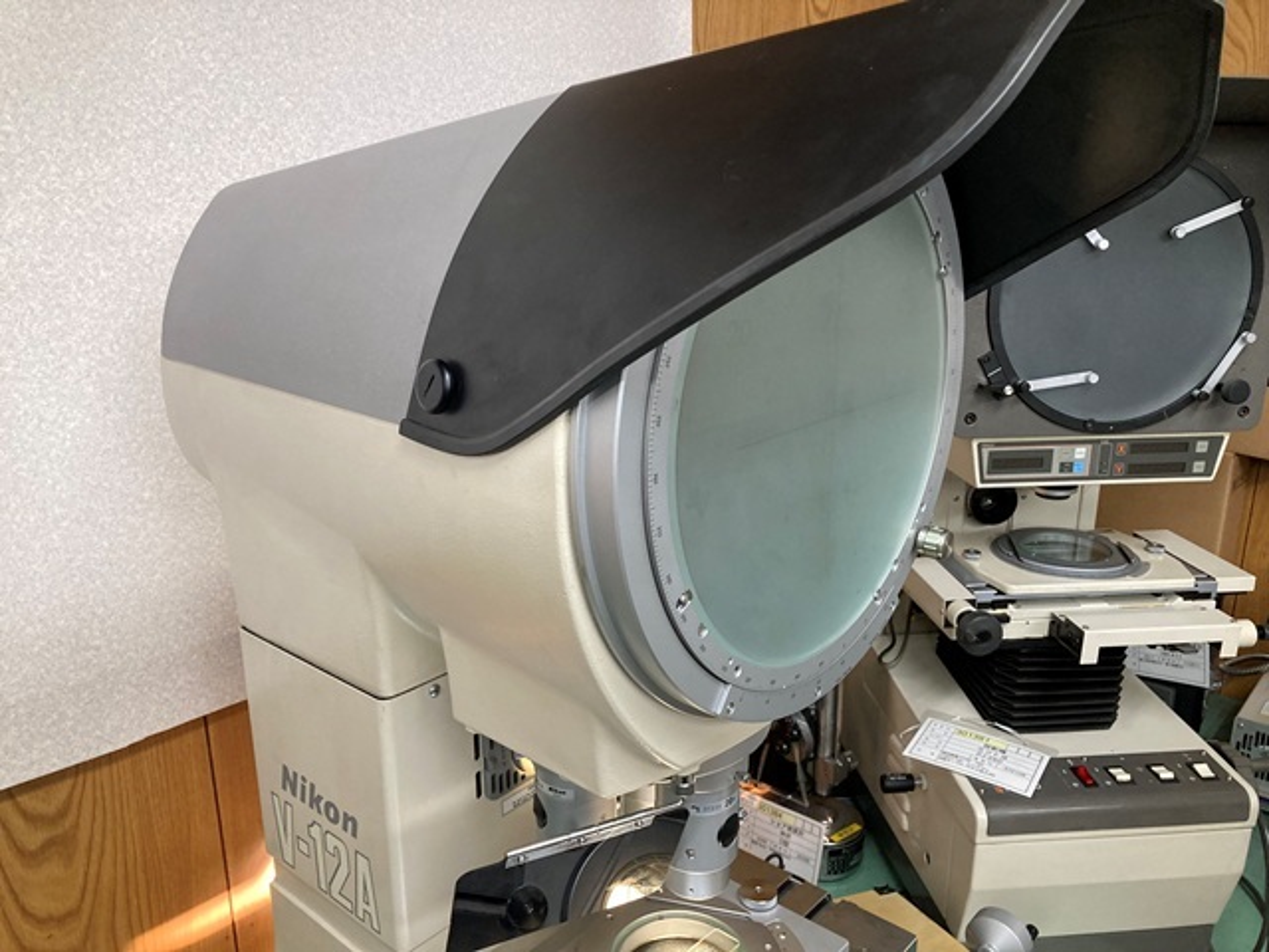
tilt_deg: -15.9
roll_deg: +0.1
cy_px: 476
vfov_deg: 49.7
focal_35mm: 28
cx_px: 634
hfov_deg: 63.4
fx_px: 1026
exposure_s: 1/60
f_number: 1.8
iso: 125
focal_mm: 3.99
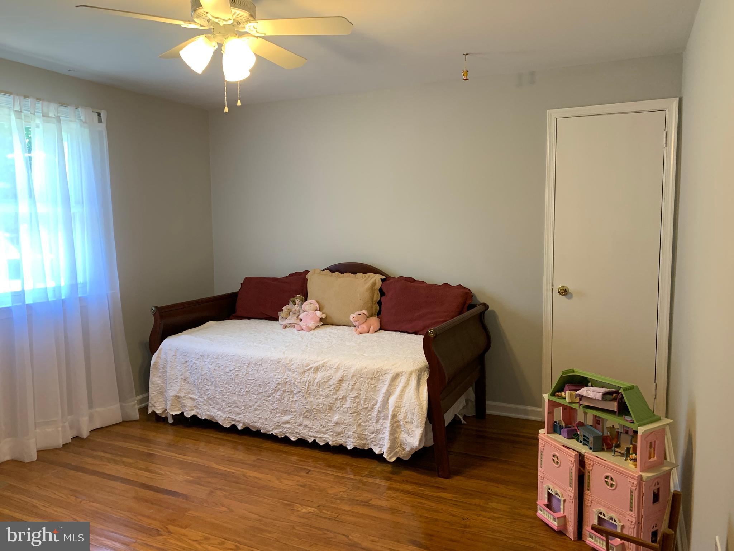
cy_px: 276
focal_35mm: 26
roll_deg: +0.7
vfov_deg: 53.1
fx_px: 551
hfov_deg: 67.3
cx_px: 367
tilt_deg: -6.0
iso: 125
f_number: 1.8
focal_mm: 4.25
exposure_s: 1/60
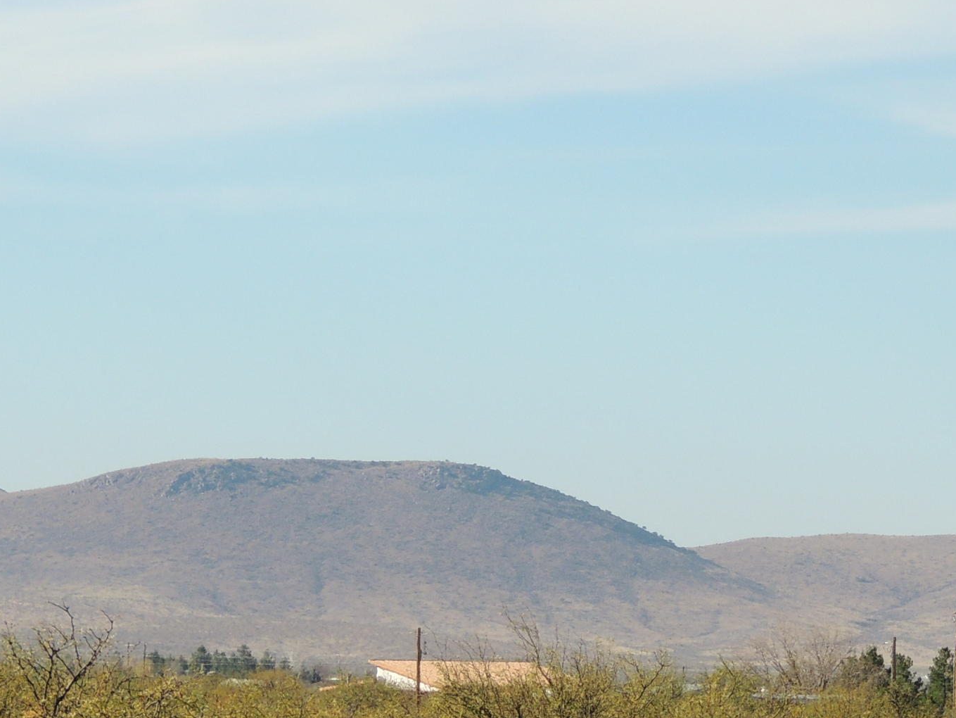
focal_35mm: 320
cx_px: 421
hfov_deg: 6.2
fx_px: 8840
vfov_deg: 4.6
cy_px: 666
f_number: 4.4
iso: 100
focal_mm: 25.8
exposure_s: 1/500
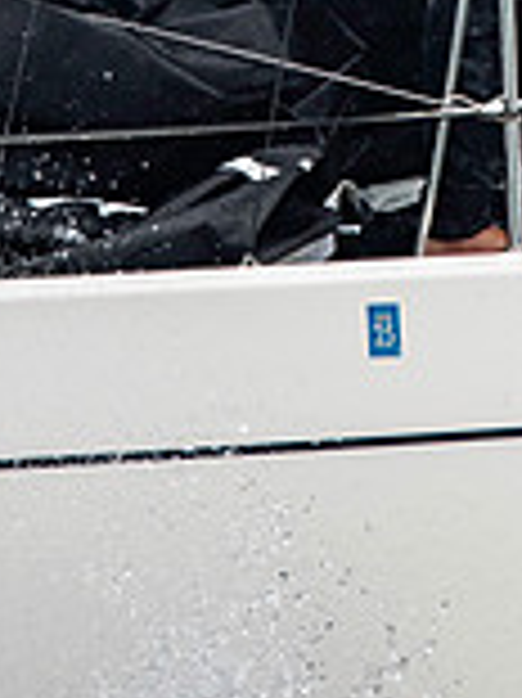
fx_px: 25248
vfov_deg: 1.6
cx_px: 531
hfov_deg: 1.2
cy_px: -257
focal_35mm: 1254
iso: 400
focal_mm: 300
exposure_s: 1/4000
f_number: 4
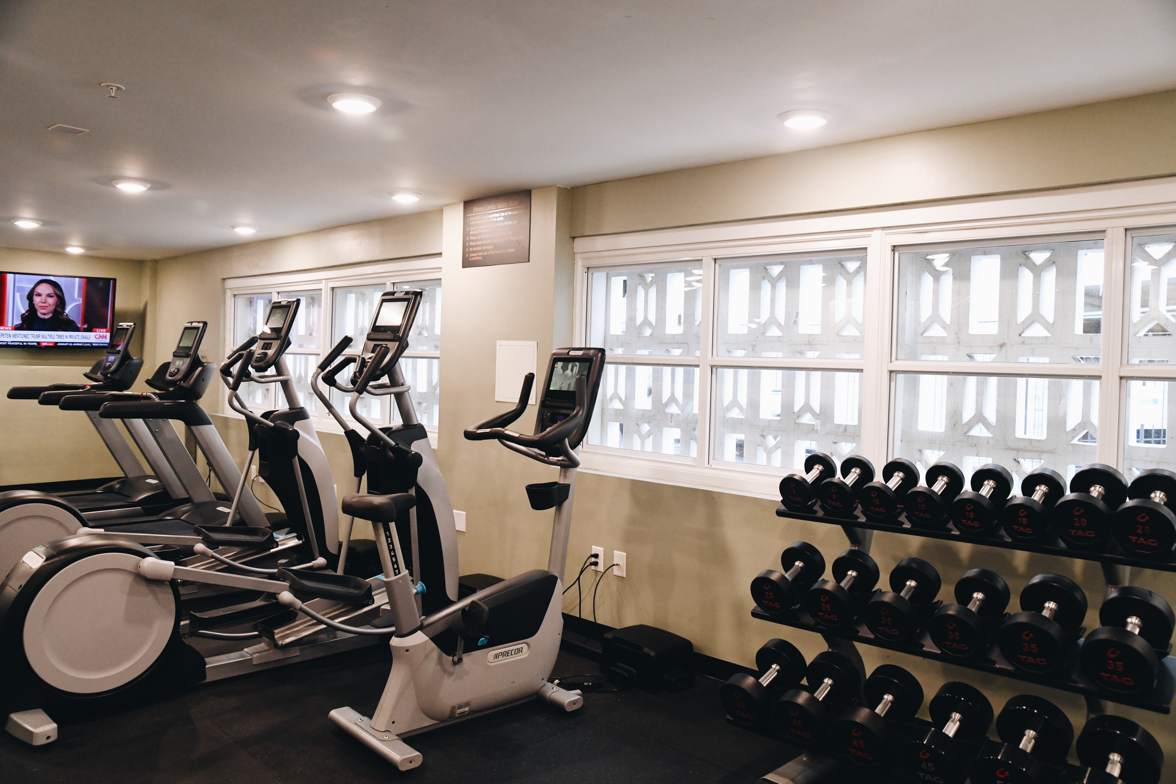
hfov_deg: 63.7
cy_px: 392
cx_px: 588
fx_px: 947
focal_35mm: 29
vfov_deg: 45.0
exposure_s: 1/125
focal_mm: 29
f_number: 4
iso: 2500
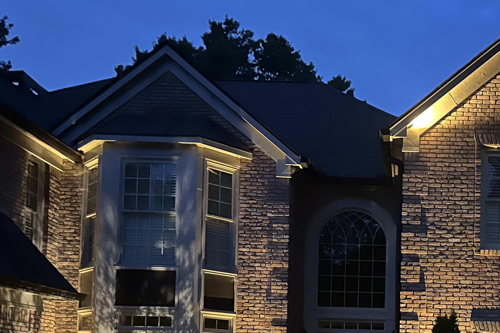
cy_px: 345
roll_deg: -1.2
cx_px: 419
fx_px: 680
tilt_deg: +3.5
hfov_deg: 38.4
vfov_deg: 25.9
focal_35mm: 49
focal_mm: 6.86
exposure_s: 1/9
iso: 1250
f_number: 1.78
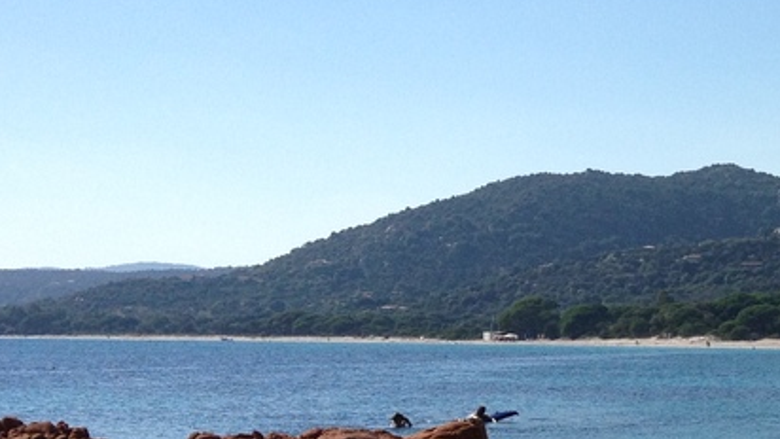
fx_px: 2296
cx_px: 1106
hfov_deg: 17.6
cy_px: 263
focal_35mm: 111
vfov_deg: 10.9
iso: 64
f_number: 2.4
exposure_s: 1/2404
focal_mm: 4.28
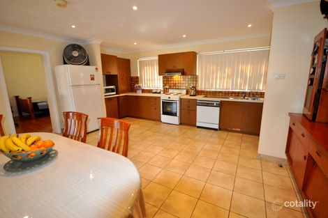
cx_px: 164
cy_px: 109
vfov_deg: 77.3
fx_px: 137
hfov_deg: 100.4
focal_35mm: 15
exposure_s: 1/60
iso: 800
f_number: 4
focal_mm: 10
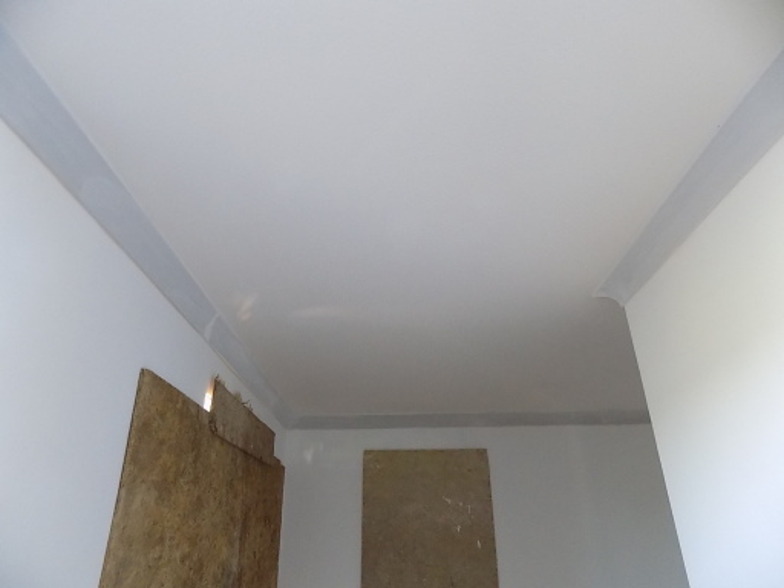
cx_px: 392
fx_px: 521
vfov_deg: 58.9
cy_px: 294
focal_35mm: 23
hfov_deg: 73.9
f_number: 3.1
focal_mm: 4
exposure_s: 1/30
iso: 400
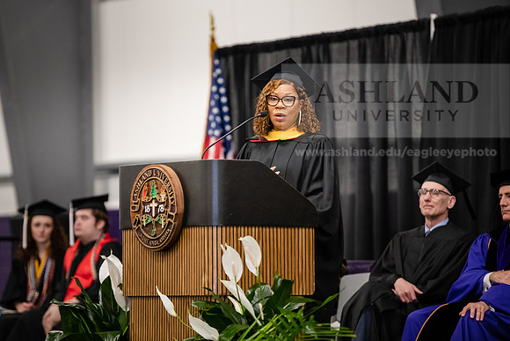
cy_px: 170
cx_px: 255
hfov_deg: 10.8
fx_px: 2692
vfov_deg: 7.2
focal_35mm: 190
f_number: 3.2
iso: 3200
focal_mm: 190
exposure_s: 1/200
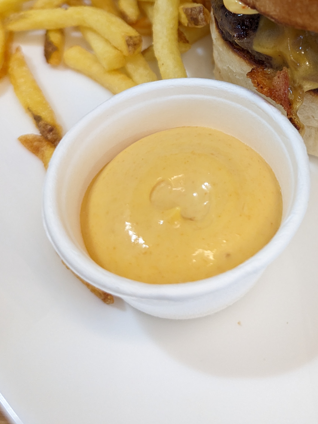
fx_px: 527
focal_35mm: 43
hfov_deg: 32.6
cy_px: 46
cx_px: 257
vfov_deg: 40.7
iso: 467
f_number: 1.85
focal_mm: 6.81
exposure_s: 1/50
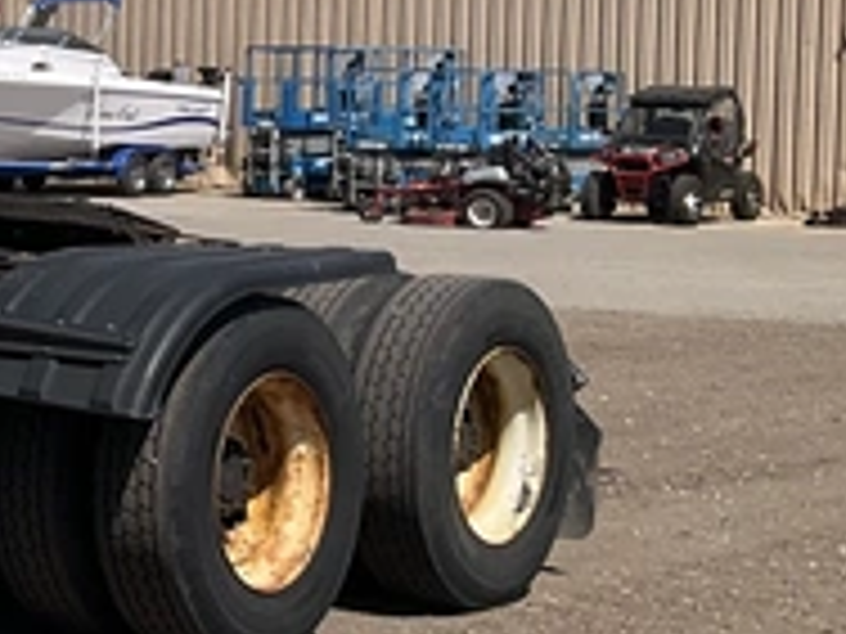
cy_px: 151
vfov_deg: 12.7
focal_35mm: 116
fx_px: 2835
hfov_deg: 14.9
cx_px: -657
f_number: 1.8
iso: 25
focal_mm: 3
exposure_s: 1/3322
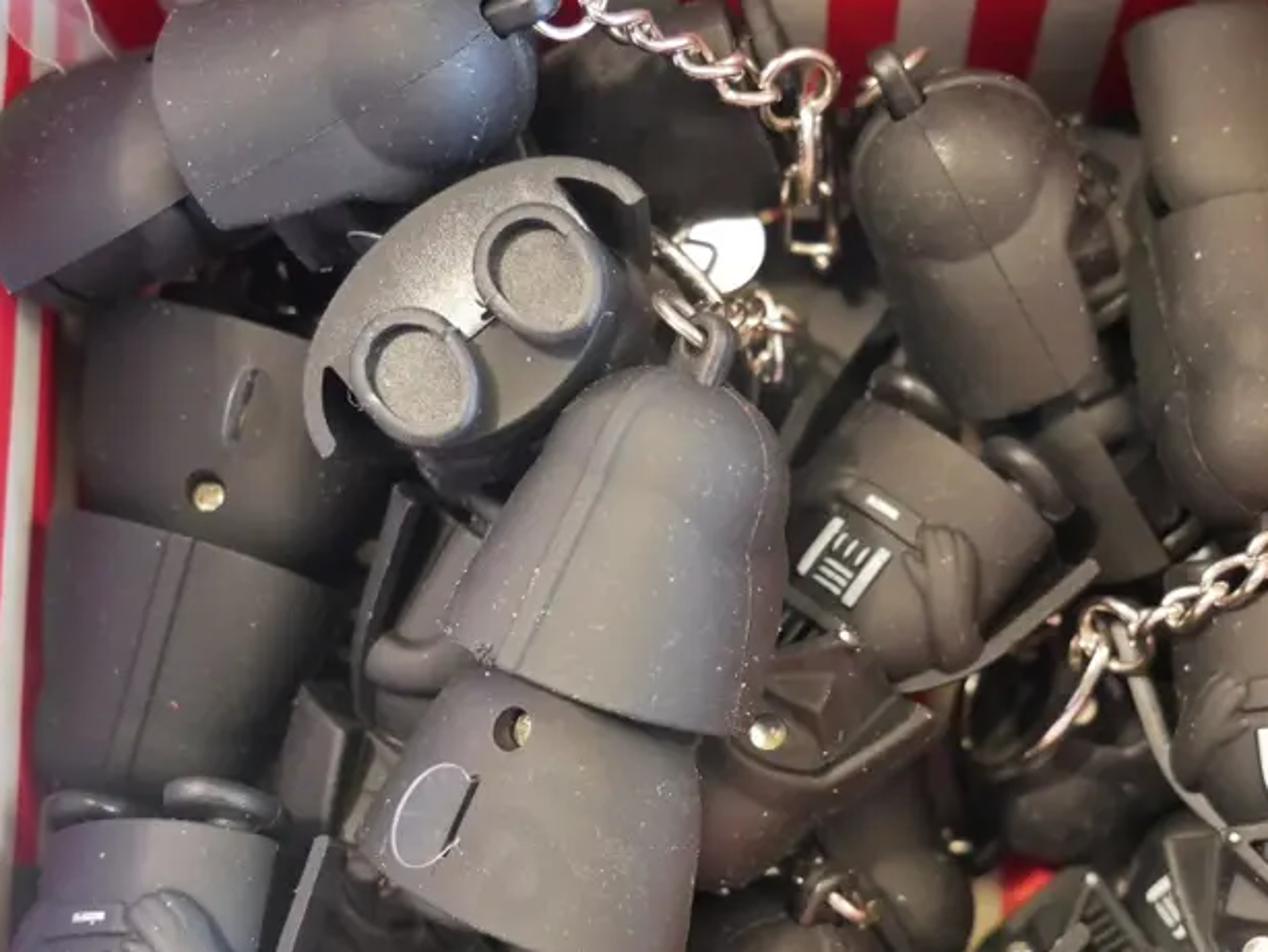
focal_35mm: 60
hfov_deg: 32.1
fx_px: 2199
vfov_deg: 24.2
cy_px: 677
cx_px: 758
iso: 2500
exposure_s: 1/60
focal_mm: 18
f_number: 3.9
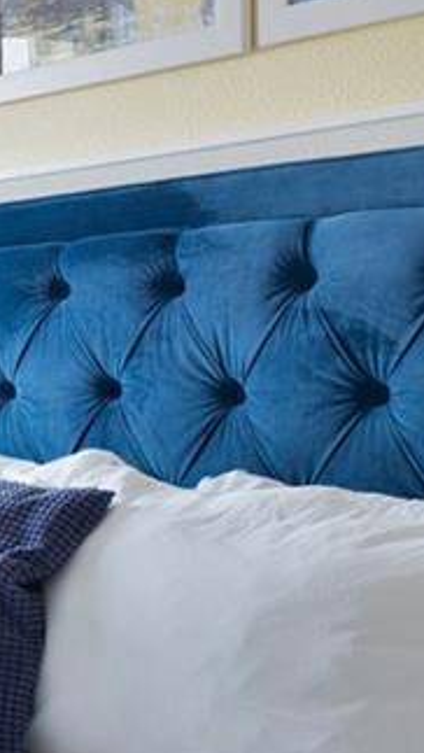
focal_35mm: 83
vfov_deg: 25.6
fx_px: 1657
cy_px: 408
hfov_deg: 10.6
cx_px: -806
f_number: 7.1
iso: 640
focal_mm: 16
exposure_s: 1/4
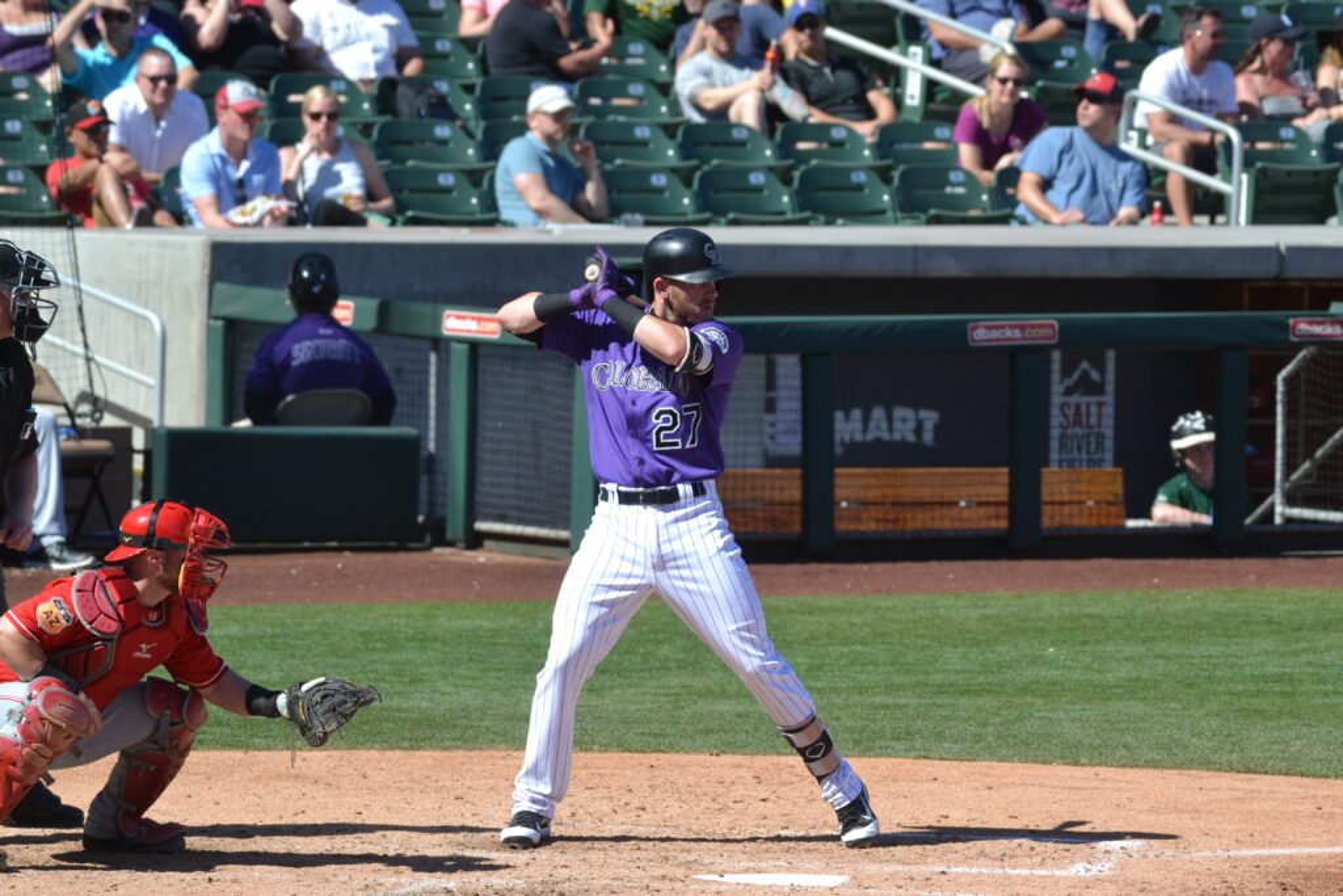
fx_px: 13991
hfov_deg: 5.5
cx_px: 672
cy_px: 448
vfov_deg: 3.7
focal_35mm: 375
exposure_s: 1/1250
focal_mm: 250
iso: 400
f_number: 5.6
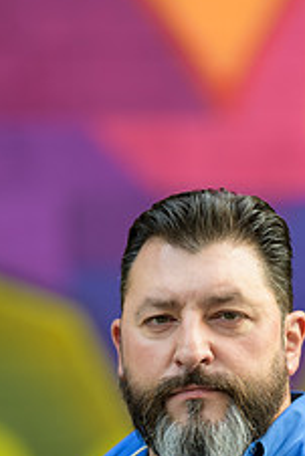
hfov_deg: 5.1
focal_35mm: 269
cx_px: 214
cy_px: 424
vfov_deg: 7.6
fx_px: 3413
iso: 200
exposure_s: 1/200
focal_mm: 135
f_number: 2
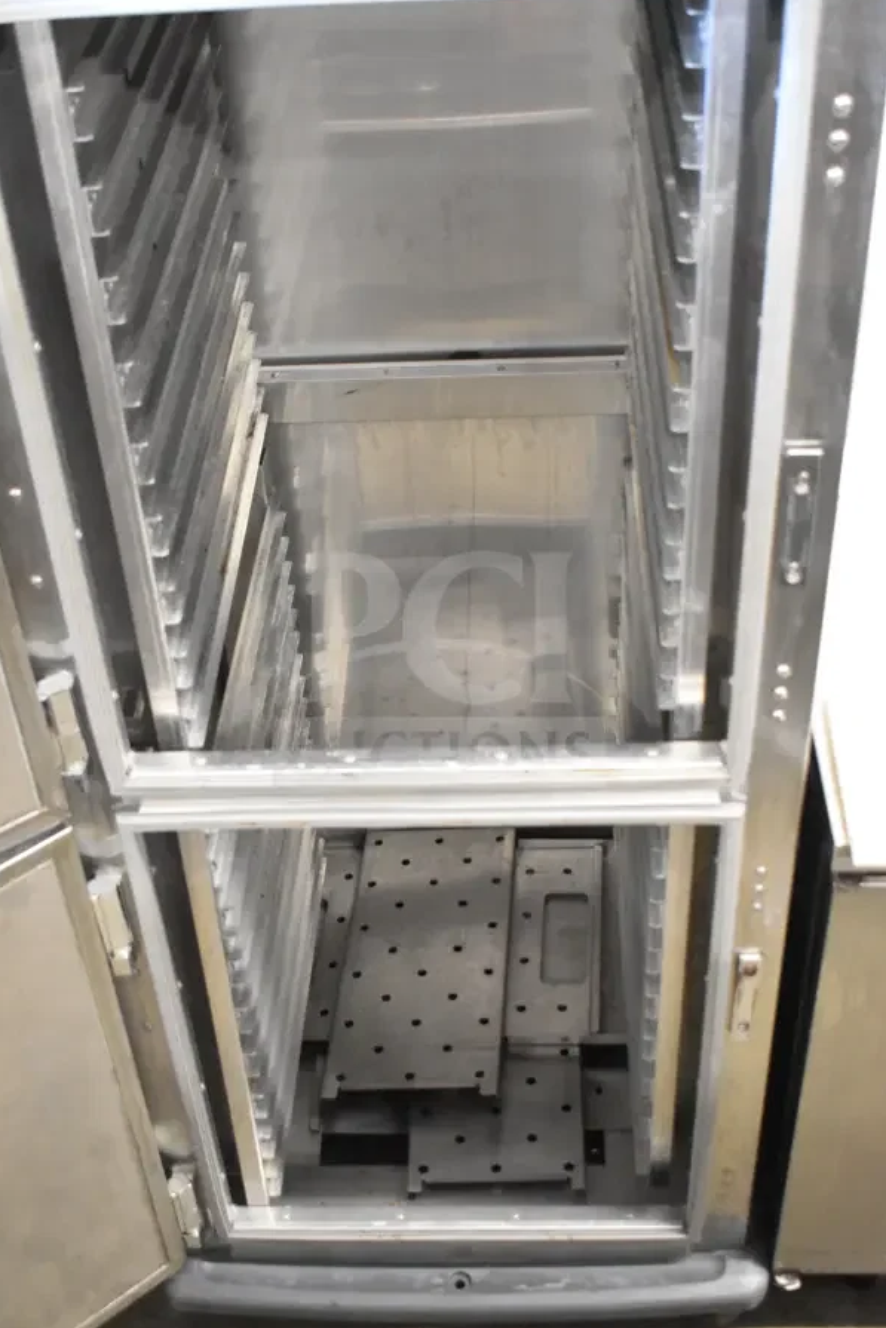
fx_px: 1697
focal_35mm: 46
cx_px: 438
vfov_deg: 42.7
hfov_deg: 29.3
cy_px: 670
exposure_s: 1/50
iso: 6400
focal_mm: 30
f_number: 4.2
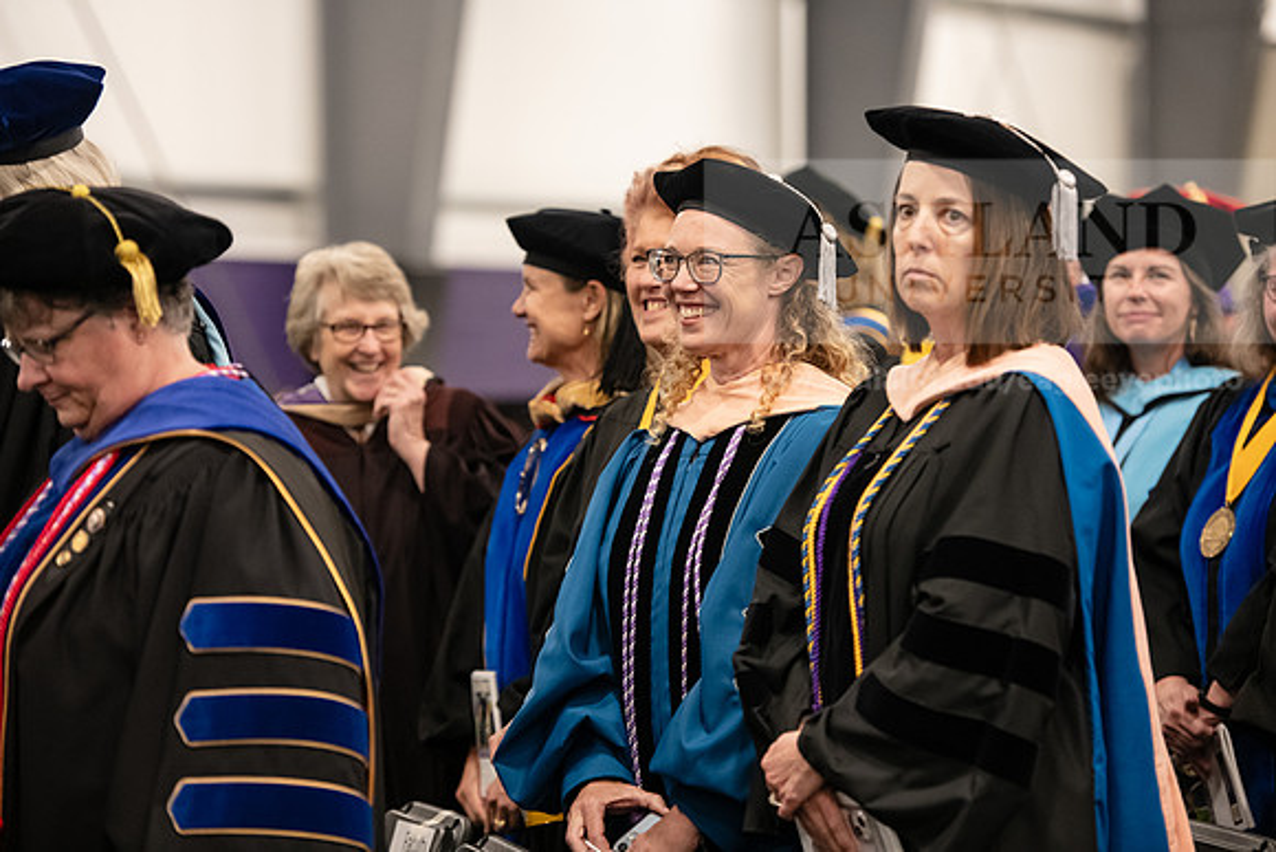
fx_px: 4609
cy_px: 426
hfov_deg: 15.8
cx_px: 638
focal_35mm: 130
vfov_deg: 10.6
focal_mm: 130
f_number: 3.2
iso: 3200
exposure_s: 1/200
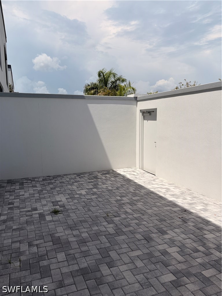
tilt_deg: -7.2
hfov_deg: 53.1
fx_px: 222
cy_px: 148
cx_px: 111
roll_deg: +0.4
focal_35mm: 26
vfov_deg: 67.3
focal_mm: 5.96
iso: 50
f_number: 1.6
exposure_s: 1/8850
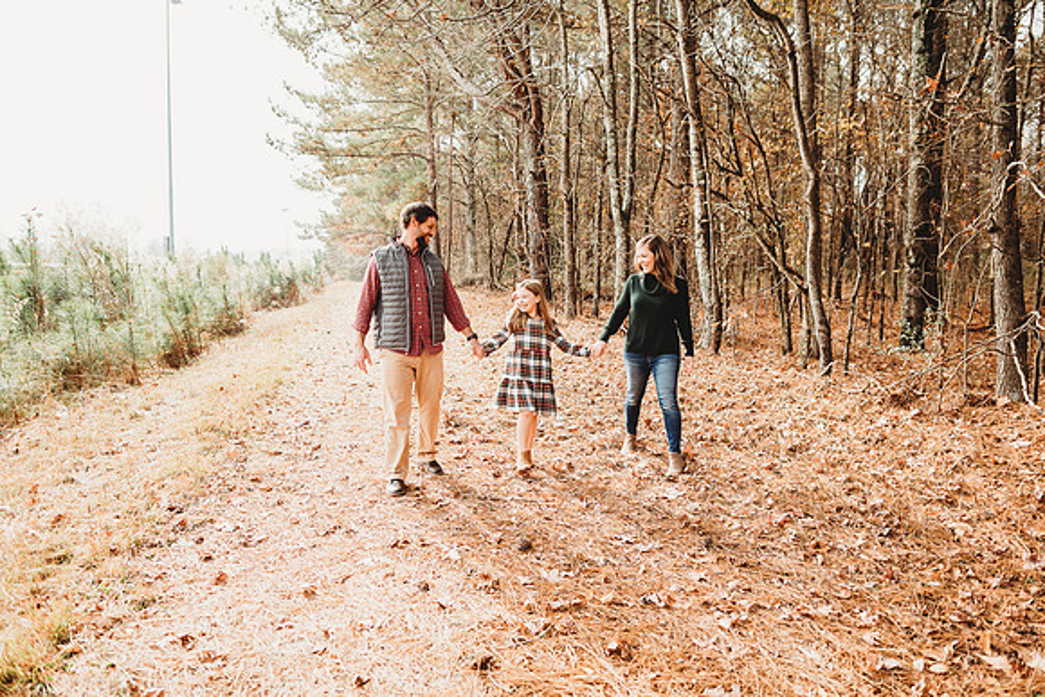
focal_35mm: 24
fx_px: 697
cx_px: 522
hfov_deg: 73.7
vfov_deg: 53.2
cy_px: 348
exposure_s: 1/500
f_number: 2.5
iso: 100
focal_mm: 24
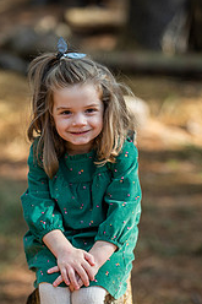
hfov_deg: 6.9
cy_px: 202
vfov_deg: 10.3
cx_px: 91
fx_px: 1686
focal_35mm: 200
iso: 400
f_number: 2.8
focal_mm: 110
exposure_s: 1/1000
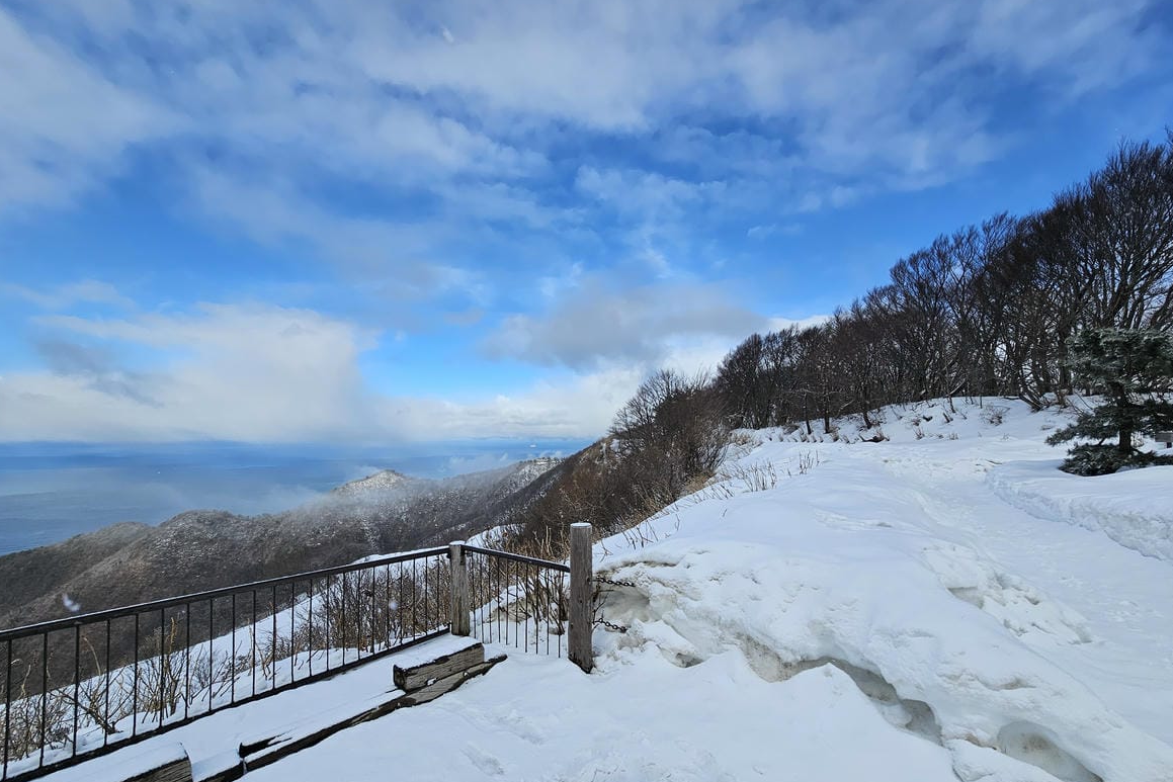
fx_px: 456
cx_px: 597
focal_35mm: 14
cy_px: 427
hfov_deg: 104.2
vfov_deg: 81.0
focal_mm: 2.2
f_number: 2.2
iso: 50
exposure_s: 1/3291
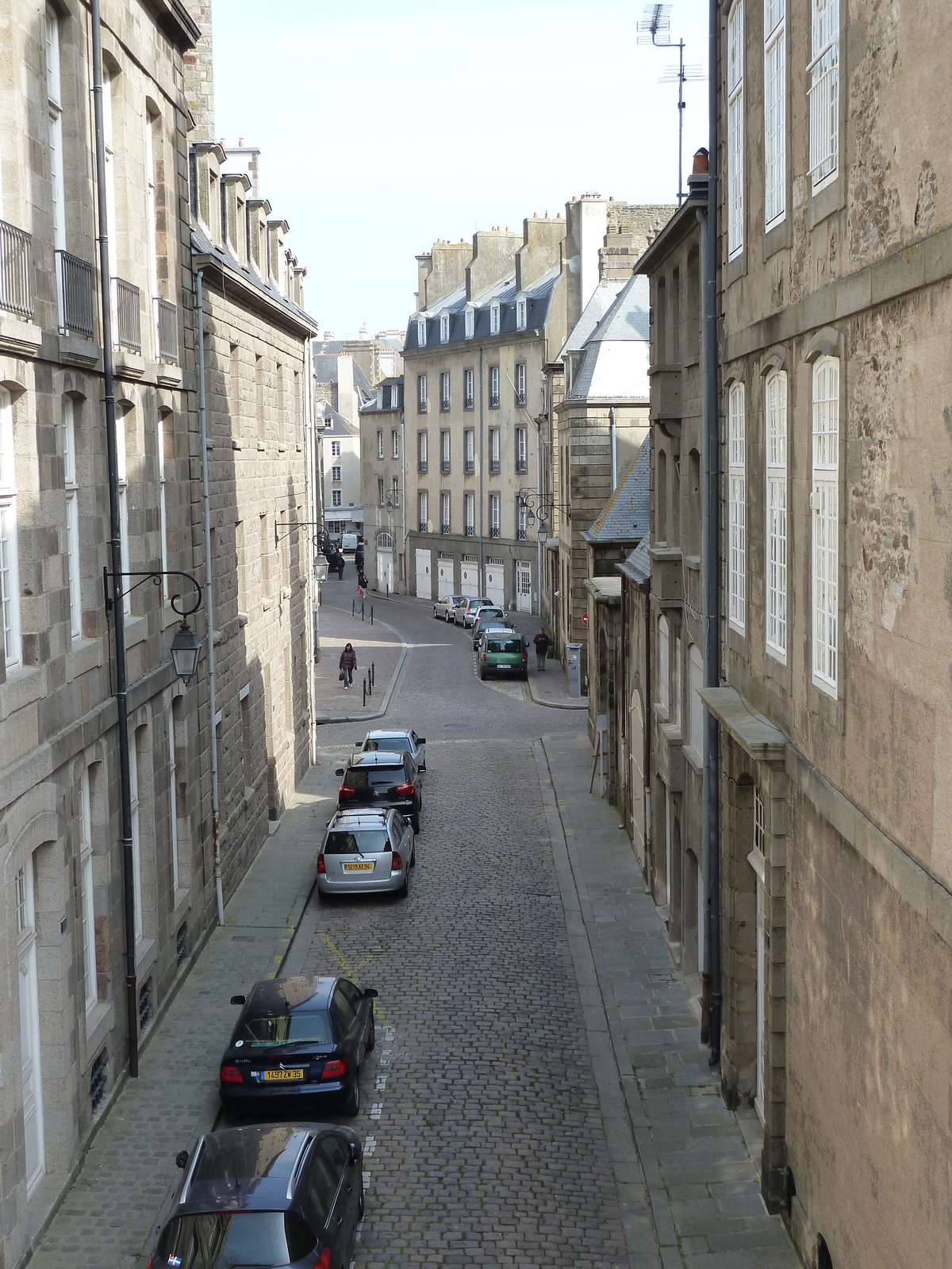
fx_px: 1760
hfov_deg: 30.3
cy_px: 634
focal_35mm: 48
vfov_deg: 39.7
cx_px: 476
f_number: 4
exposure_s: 1/200
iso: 125
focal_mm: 7.9
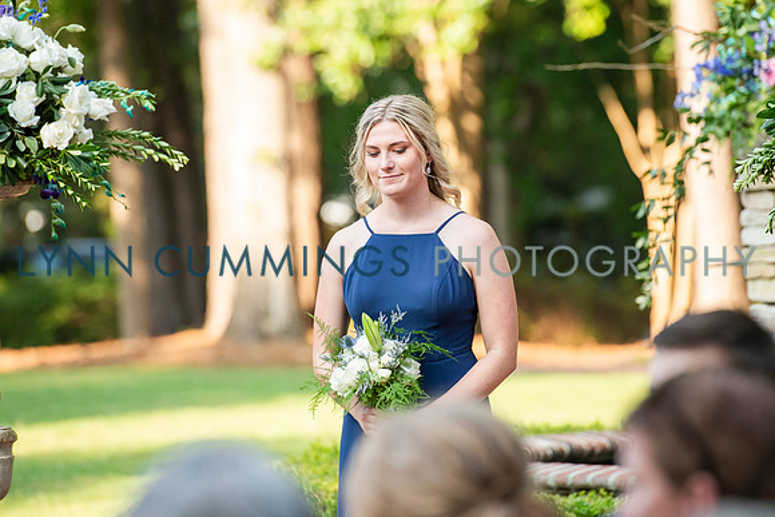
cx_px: 415
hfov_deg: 8.0
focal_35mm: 257
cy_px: 205
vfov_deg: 5.3
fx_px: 5540
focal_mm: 200
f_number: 3.5
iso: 800
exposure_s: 1/800
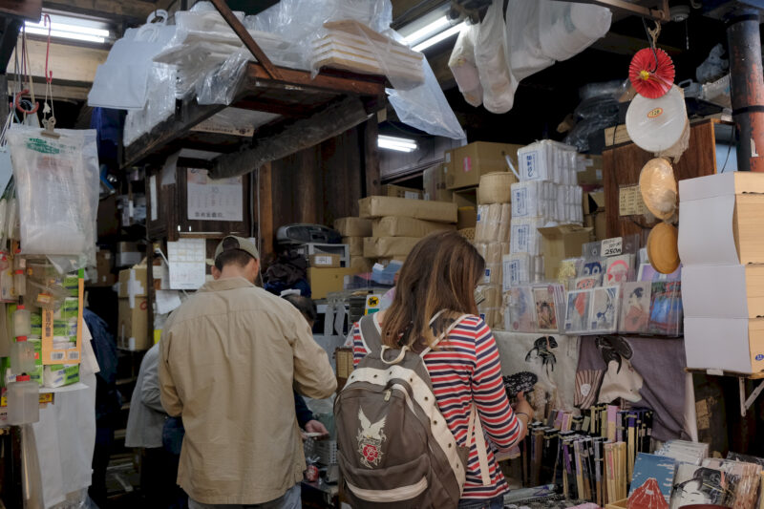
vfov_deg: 40.0
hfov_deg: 57.2
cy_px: 254
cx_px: 382
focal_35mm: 33
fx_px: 700
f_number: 5
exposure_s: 1/125
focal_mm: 22.3
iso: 1600
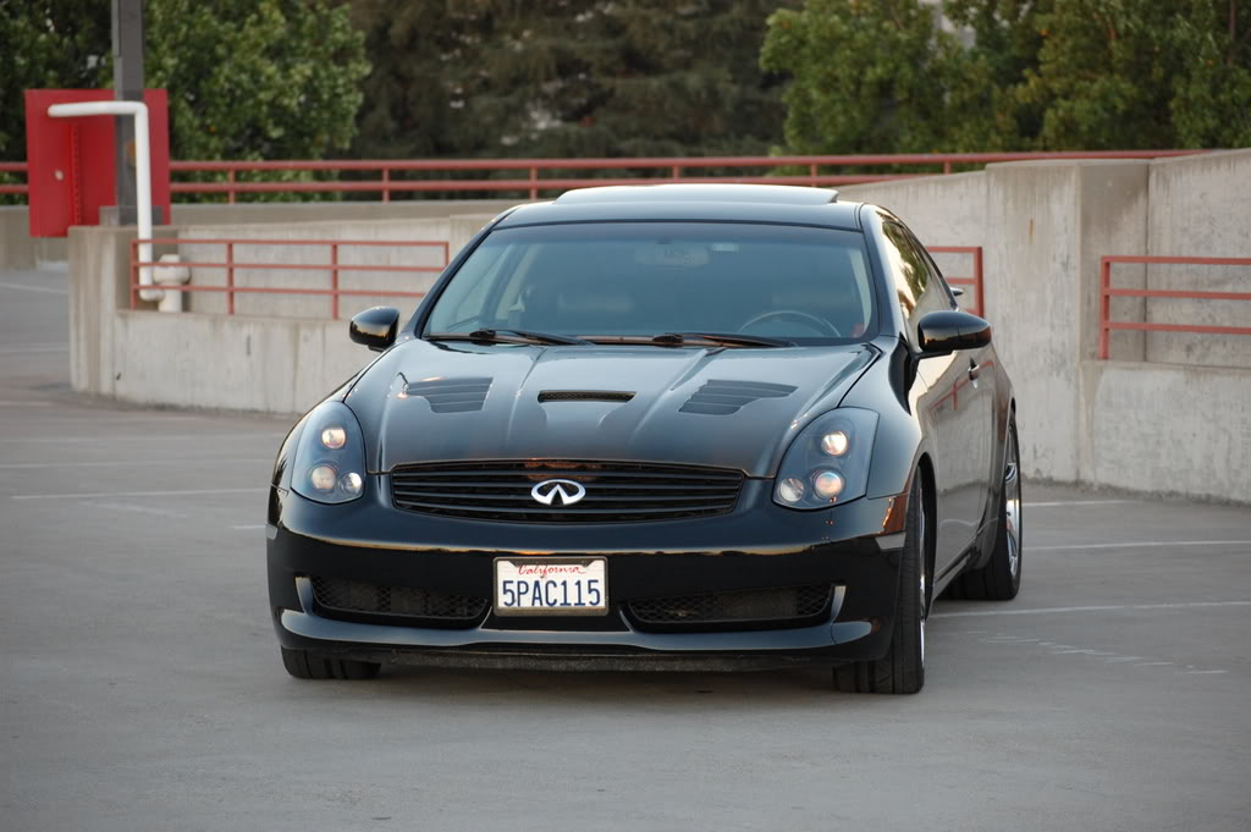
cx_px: 626
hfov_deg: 16.1
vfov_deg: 10.7
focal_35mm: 128
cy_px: 416
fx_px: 4427
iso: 720
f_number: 4.5
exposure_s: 1/125
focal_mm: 85
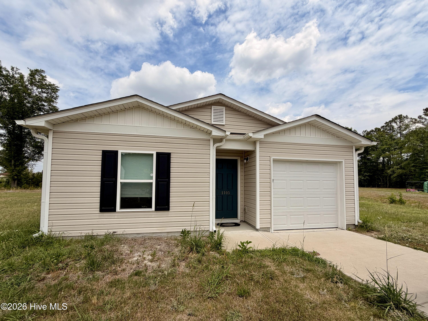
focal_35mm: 14
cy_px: 160
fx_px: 173
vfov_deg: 85.7
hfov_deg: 102.1
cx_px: 214
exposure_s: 1/1656
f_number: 2.2
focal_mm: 2.22
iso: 20
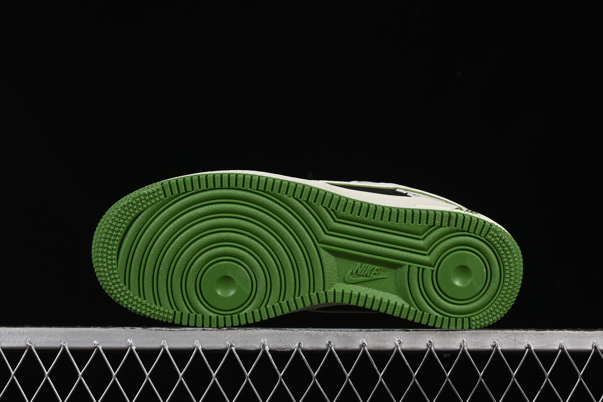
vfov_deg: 18.2
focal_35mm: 75
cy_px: 201
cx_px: 302
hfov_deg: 27.0
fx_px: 1256
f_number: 8
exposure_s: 1/80
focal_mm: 50
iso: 160
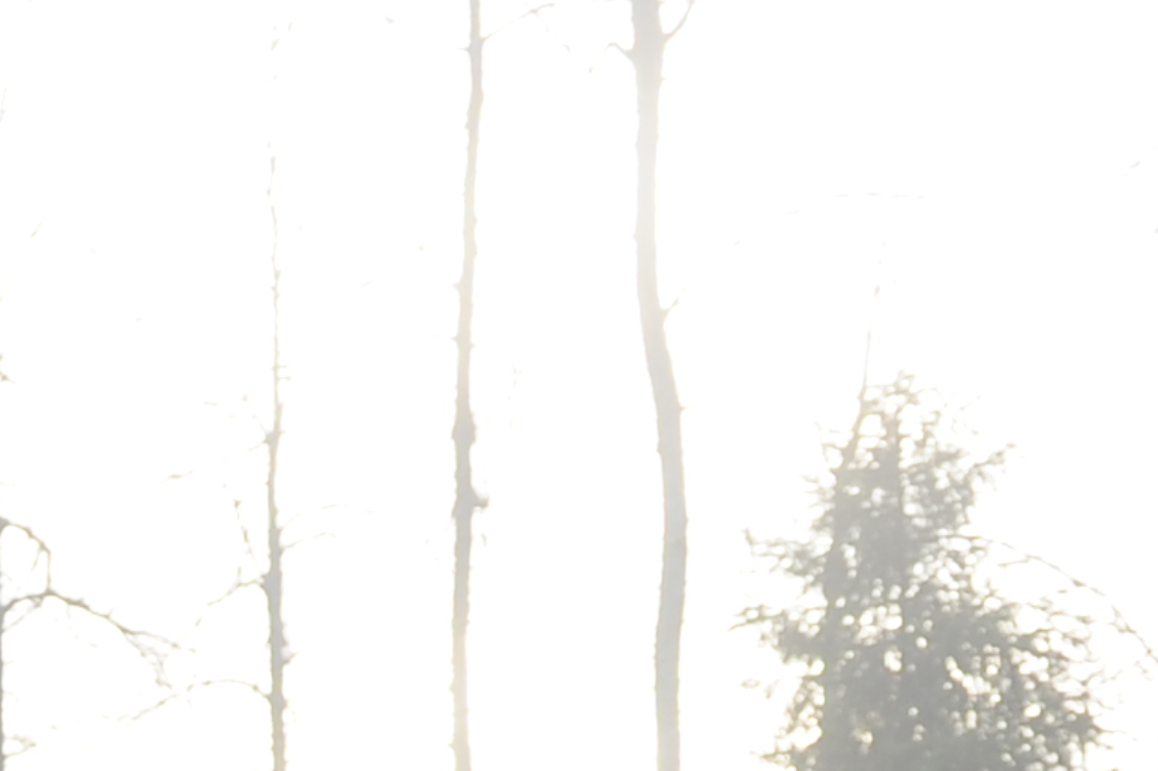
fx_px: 5143
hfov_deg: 11.5
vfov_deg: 7.7
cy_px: 2115
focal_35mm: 160
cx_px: -1199
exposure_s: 1/400
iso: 400
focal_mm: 29
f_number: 4
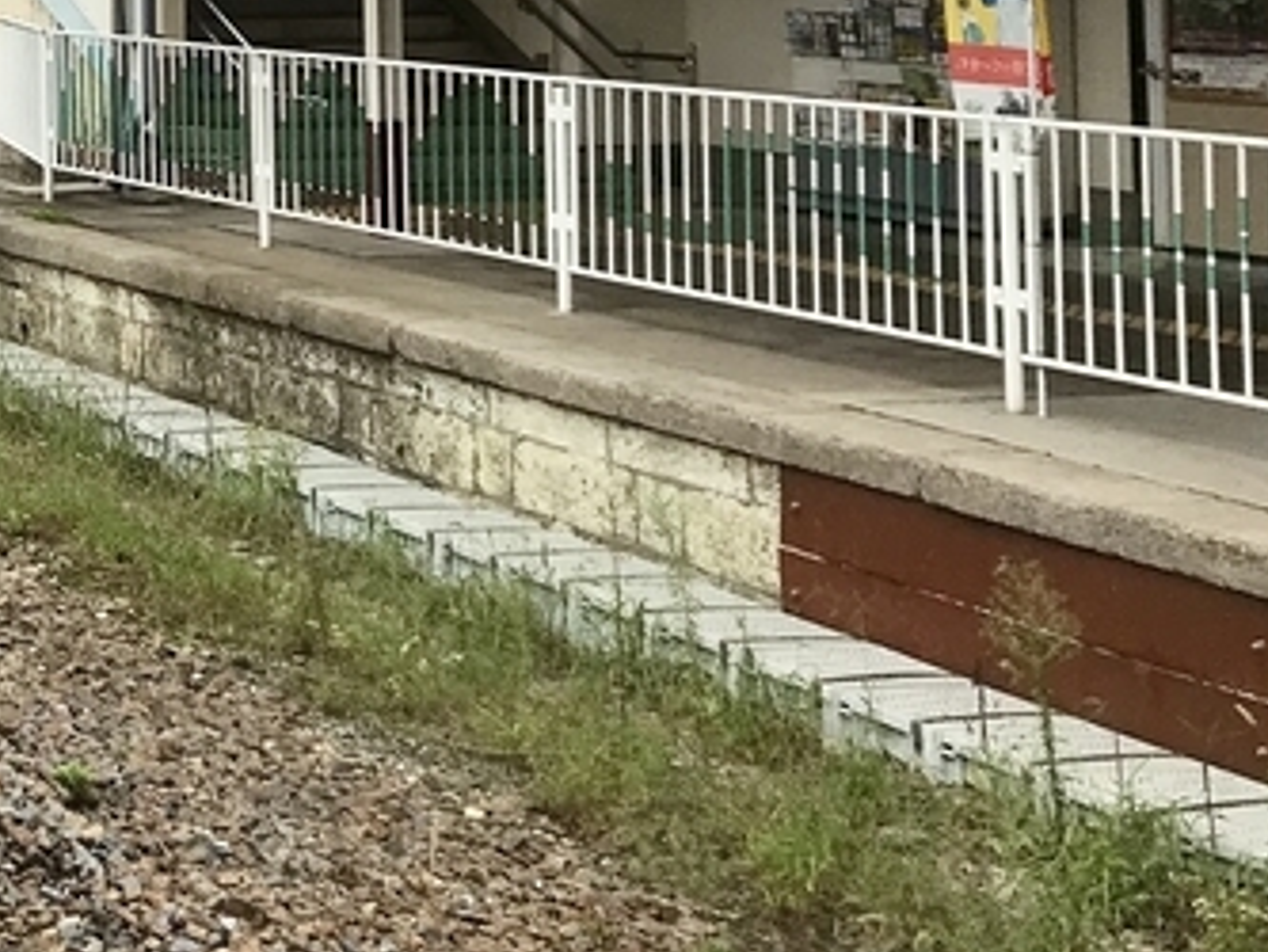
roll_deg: +0.6
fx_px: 3151
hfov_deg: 20.0
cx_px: -579
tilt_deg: +2.1
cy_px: -164
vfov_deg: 16.5
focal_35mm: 86
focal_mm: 3.99
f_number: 1.8
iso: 20
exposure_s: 1/622
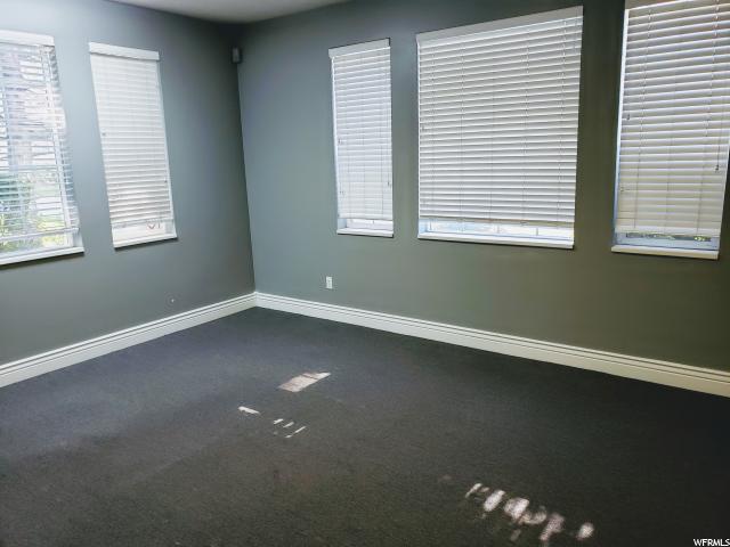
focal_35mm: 26
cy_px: 274
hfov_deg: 67.3
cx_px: 365
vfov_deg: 53.1
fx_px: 548
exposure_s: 1/60
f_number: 2.4
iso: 250
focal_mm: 4.3
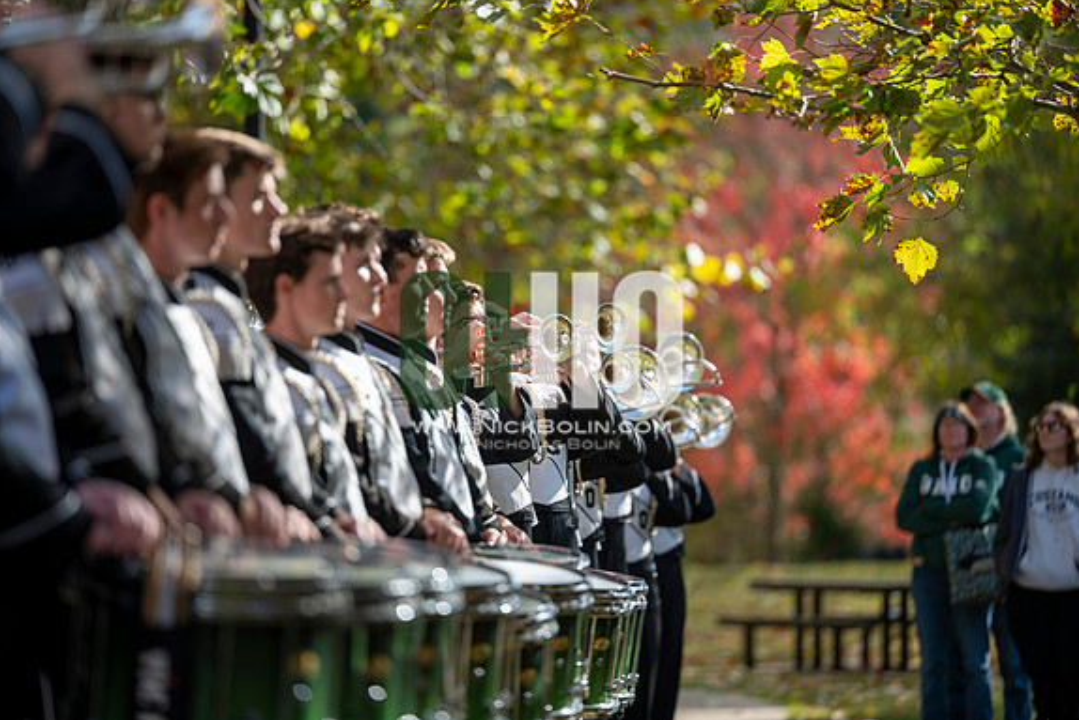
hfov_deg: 10.2
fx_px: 6056
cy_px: 359
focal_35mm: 202
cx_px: 541
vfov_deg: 6.8
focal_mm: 200
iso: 64
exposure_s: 1/500
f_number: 2.8
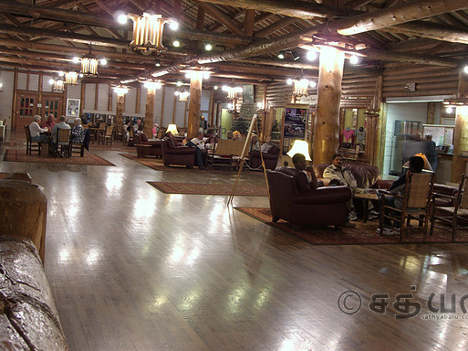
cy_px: 154
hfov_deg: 43.9
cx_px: 243
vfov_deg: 33.5
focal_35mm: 43
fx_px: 581
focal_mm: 7.9
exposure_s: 1
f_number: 4
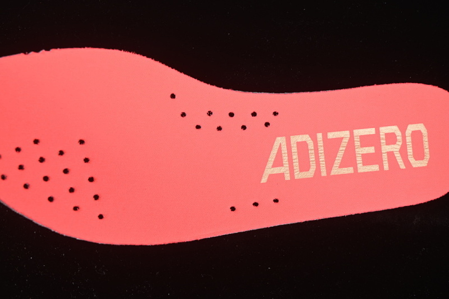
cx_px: 224
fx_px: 935
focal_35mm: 75
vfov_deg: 18.2
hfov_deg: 27.0
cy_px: 150
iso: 160
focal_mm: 50
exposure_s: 1/80
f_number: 7.1
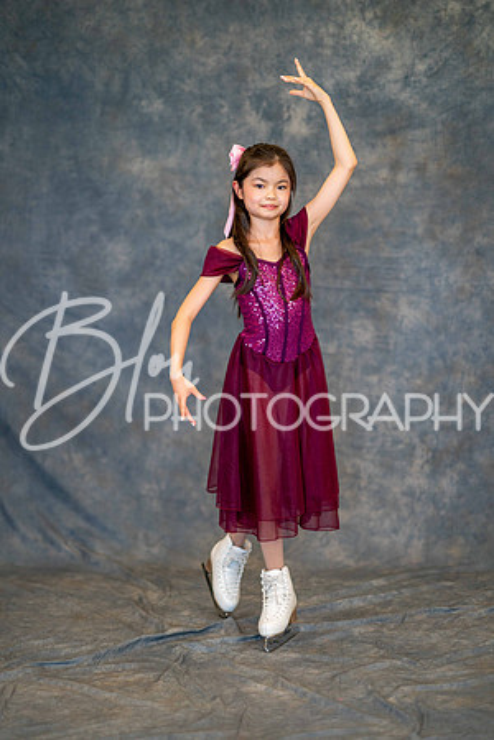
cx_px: 247
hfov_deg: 16.1
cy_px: 370
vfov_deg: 23.9
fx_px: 1749
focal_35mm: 85
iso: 500
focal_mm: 85
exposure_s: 1/200
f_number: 1.4
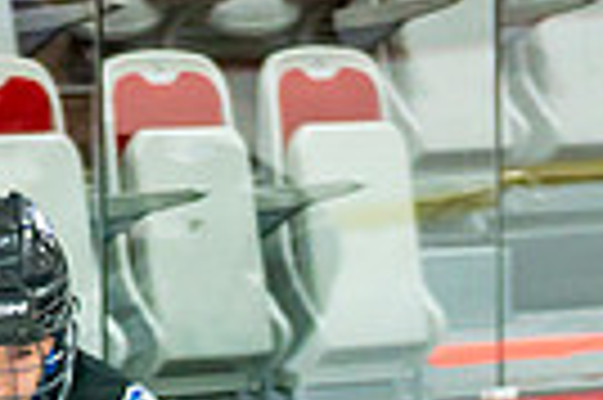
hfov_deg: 3.2
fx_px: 10740
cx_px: 1185
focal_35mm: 642
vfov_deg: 2.1
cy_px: 738
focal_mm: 88
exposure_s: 1/640
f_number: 2.8
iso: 500
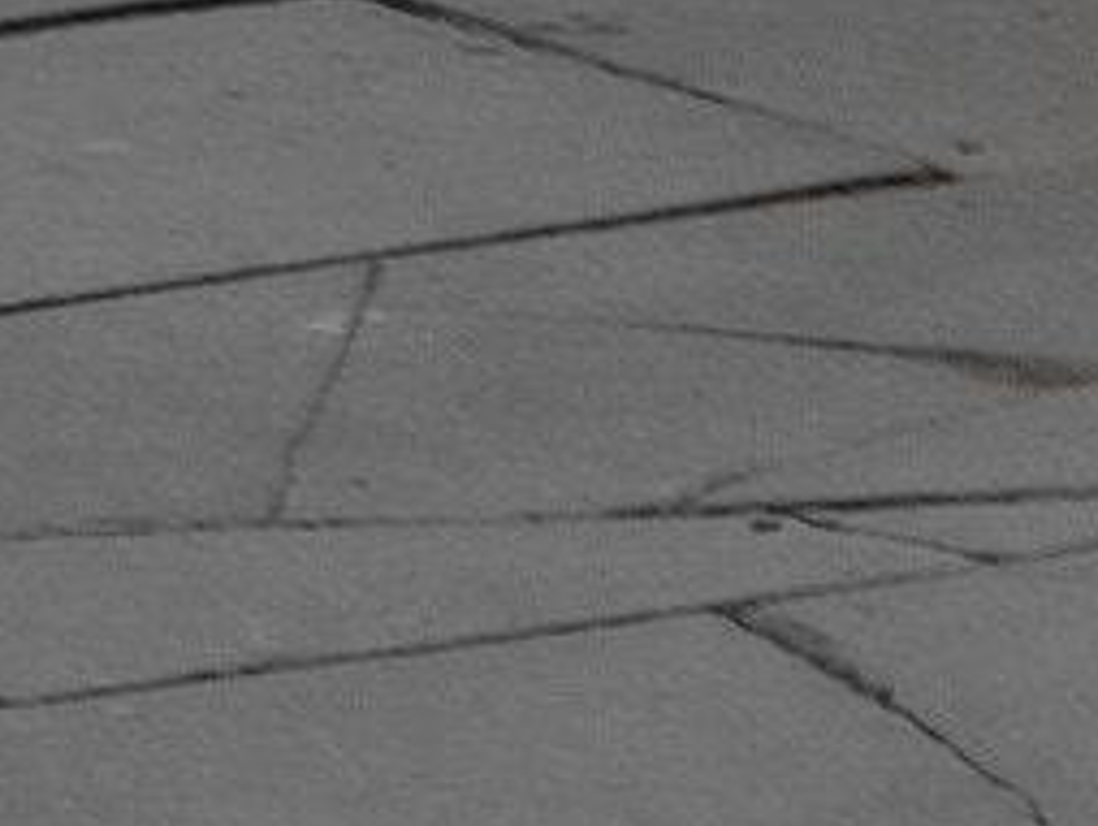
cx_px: 1310
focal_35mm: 315
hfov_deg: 6.2
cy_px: -1293
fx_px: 10001
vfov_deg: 4.6
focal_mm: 25
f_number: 11
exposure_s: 1/6
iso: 125
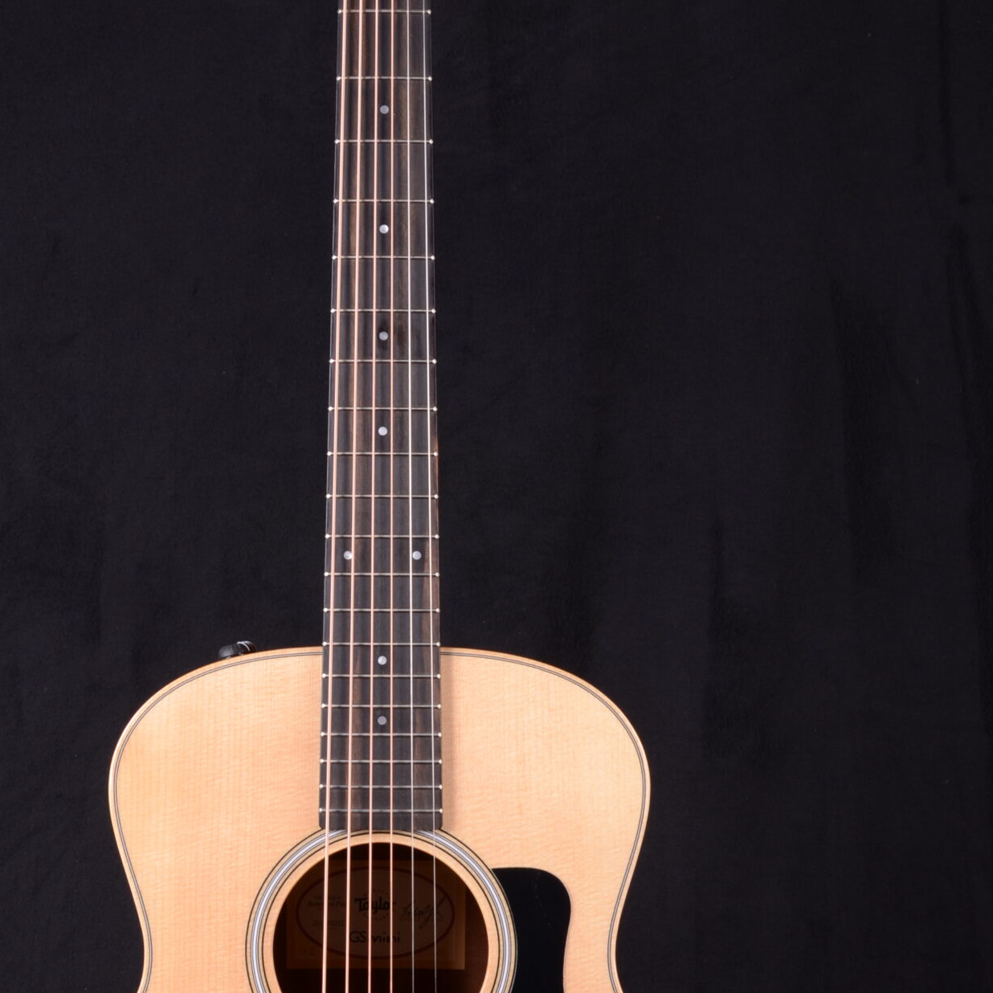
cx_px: 374
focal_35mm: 66
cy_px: 598
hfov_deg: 26.1
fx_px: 2138
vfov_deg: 26.1
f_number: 13
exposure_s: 1/200
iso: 200
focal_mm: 25
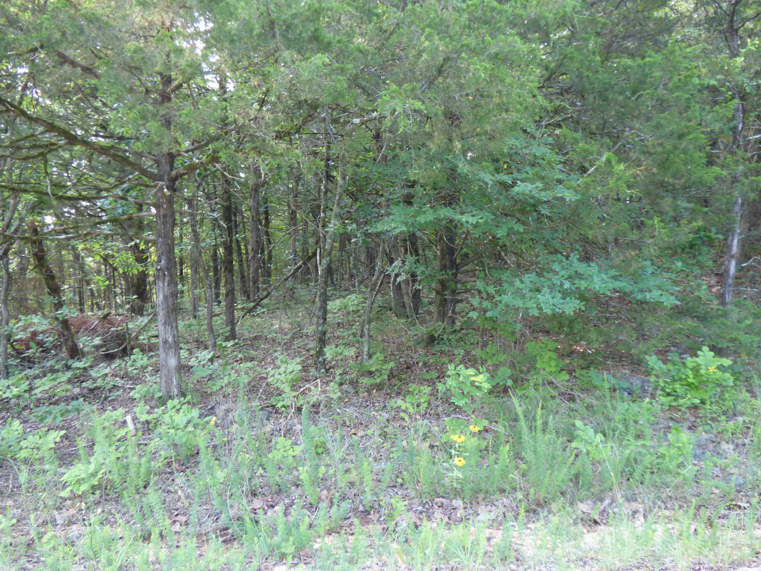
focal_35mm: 32
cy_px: 286
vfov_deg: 44.2
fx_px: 703
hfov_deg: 56.8
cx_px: 380
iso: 400
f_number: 3.3
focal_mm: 5.53
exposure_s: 1/50
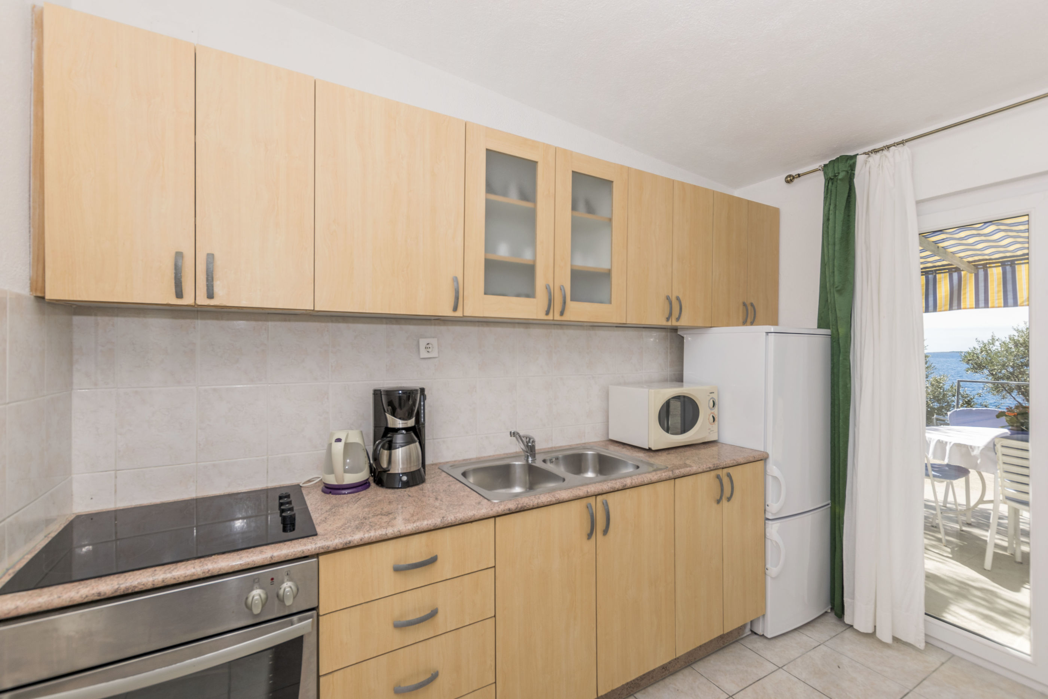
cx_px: 524
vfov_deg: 77.3
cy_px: 350
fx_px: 437
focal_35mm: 15
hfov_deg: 100.4
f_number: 8
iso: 100
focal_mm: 10
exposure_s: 1/160
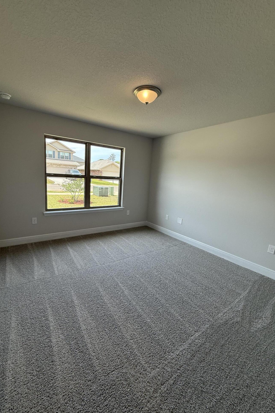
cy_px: 203
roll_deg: -4.3
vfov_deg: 100.4
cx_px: 130
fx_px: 172
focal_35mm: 15
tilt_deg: -9.2
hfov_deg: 77.3
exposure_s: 1/172
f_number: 2.2
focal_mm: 2.22
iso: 64
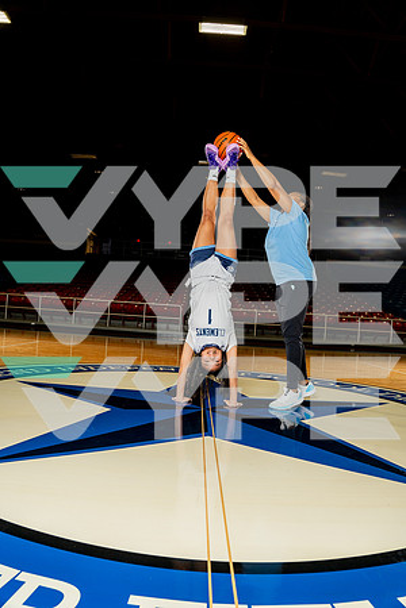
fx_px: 389
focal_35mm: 23
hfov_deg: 55.1
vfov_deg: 76.1
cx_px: 203
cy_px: 304
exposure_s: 1/250
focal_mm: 23
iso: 640
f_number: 5.6
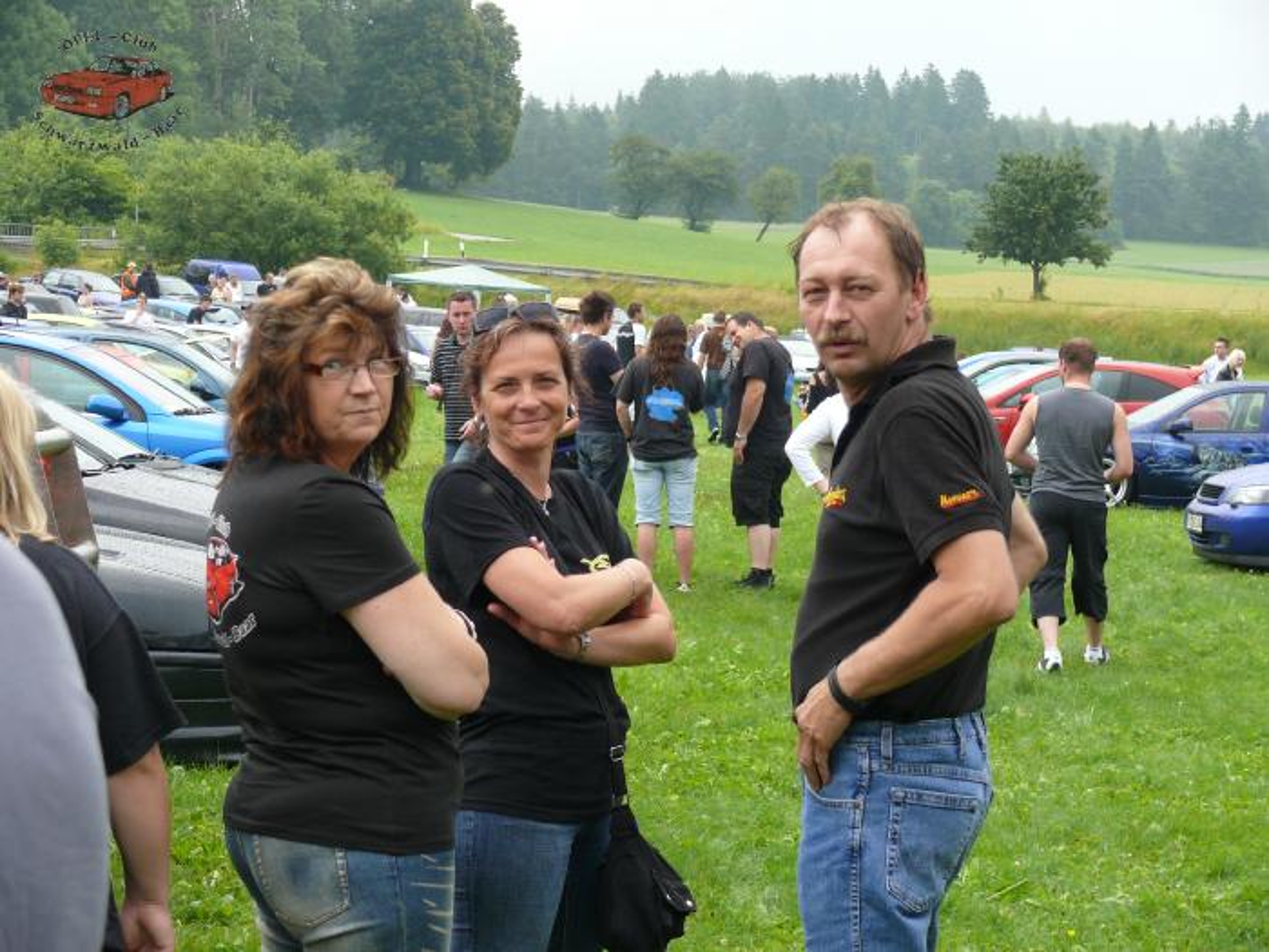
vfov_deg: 15.7
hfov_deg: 20.9
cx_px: 634
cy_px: 476
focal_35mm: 94
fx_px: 3446
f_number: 4
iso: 100
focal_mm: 19.8
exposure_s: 1/200
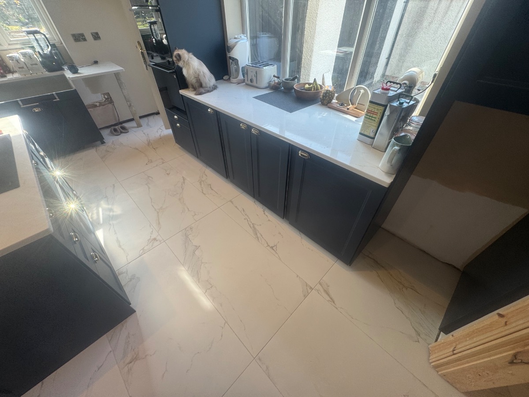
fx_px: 214
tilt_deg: -40.8
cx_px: 264
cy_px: 198
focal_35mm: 14
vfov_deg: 85.7
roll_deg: -1.5
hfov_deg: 102.1
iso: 50
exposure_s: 1/100
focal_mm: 2.22
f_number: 2.2
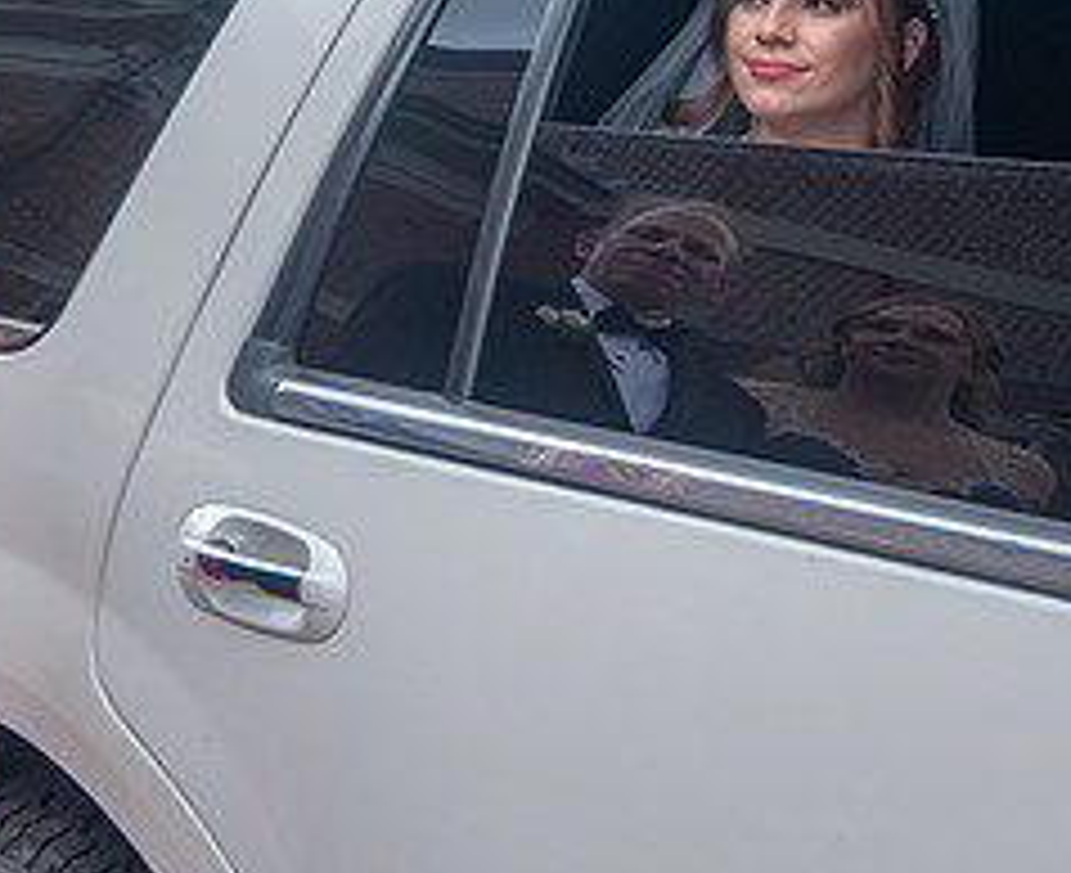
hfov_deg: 22.8
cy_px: 270
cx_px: 209
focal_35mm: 82
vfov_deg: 18.9
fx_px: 2618
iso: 400
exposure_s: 1/1250
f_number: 4
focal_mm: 31
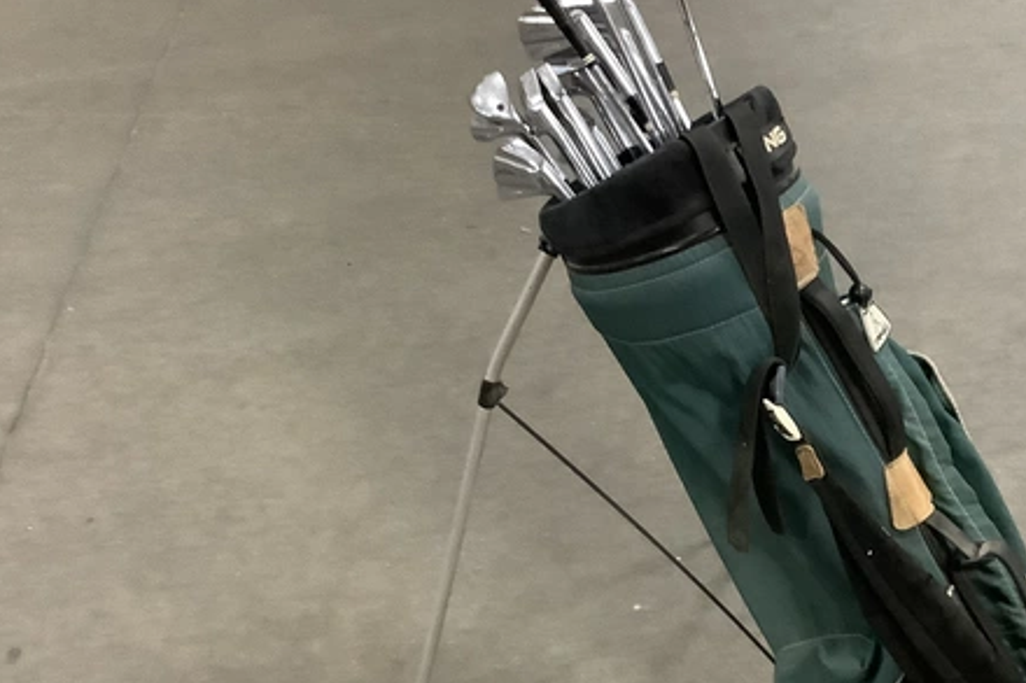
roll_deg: +2.5
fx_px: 1567
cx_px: 756
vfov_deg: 24.6
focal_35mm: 55
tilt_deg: -39.2
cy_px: 388
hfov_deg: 35.5
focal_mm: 3.3
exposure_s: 1/30
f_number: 2.4
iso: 400
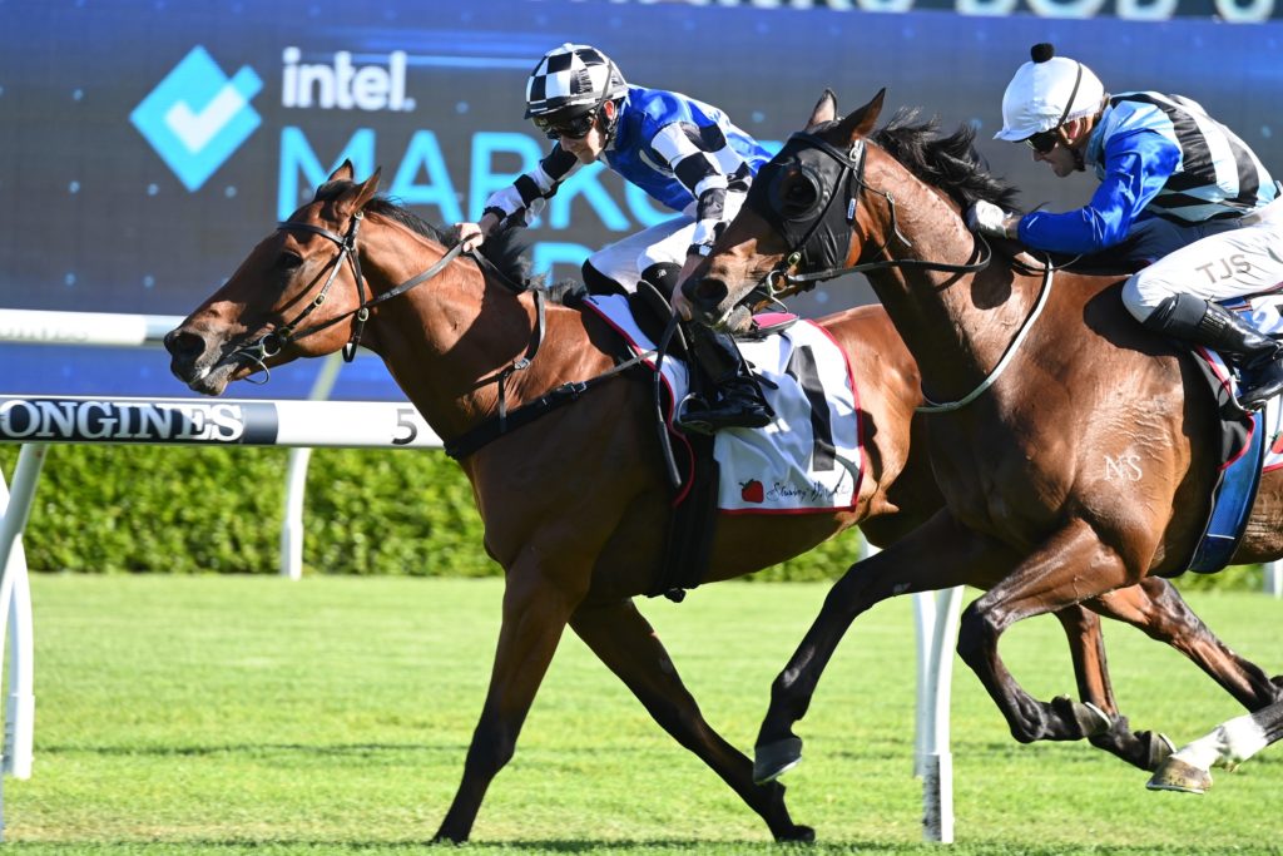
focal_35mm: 370
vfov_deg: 3.7
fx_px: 13187
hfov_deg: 5.6
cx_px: 642
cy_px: 428
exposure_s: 1/1600
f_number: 5.6
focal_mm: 370
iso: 1100
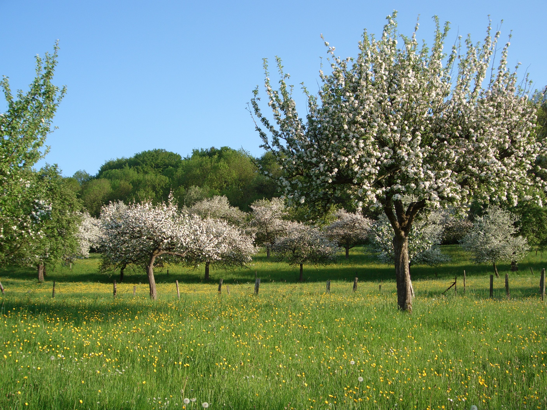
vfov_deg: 36.8
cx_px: 274
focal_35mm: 39
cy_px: 205
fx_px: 616
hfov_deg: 47.9
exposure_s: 1/250
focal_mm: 8
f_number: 4.8
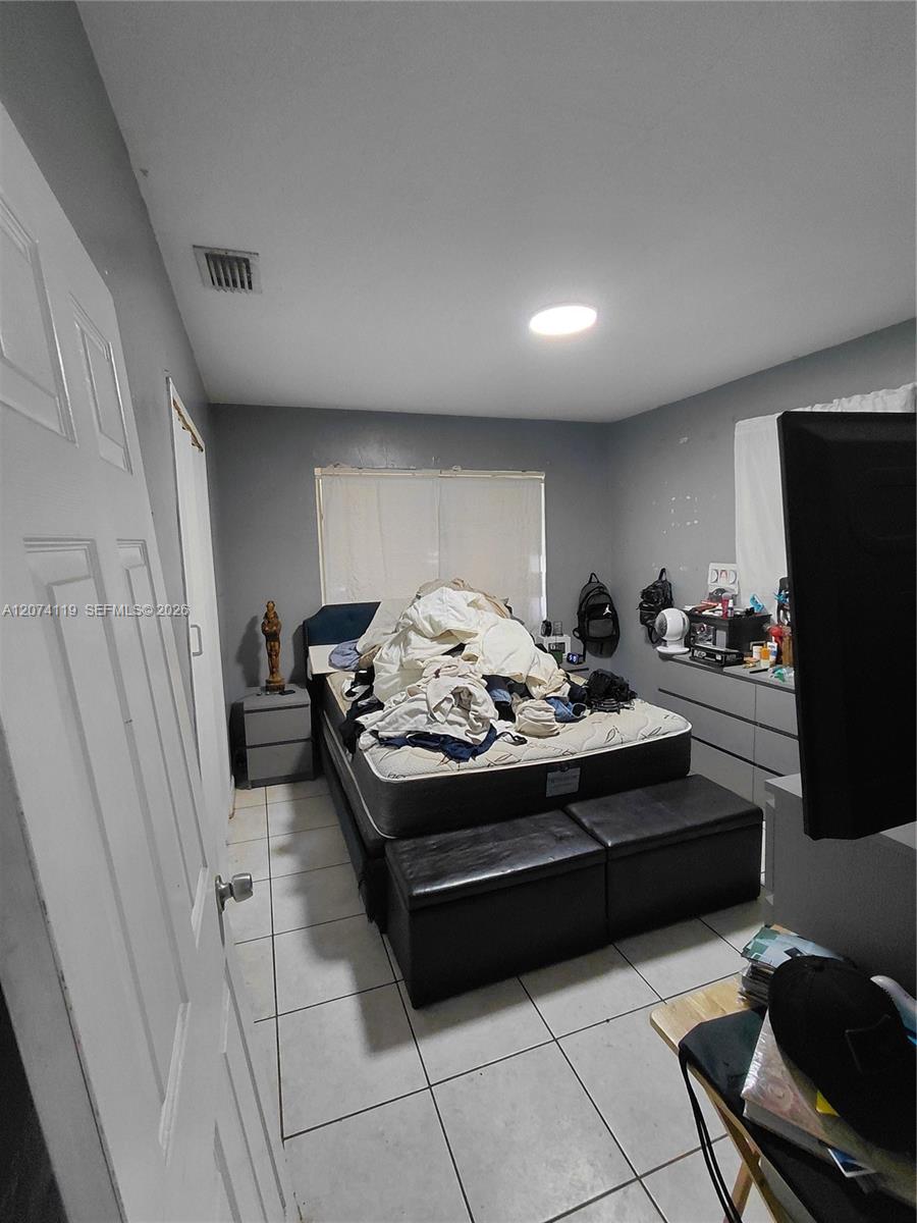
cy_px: 612
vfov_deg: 94.5
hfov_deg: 78.1
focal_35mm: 16
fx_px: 565
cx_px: 458
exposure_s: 1/40
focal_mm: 1.64
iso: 200
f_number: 2.2
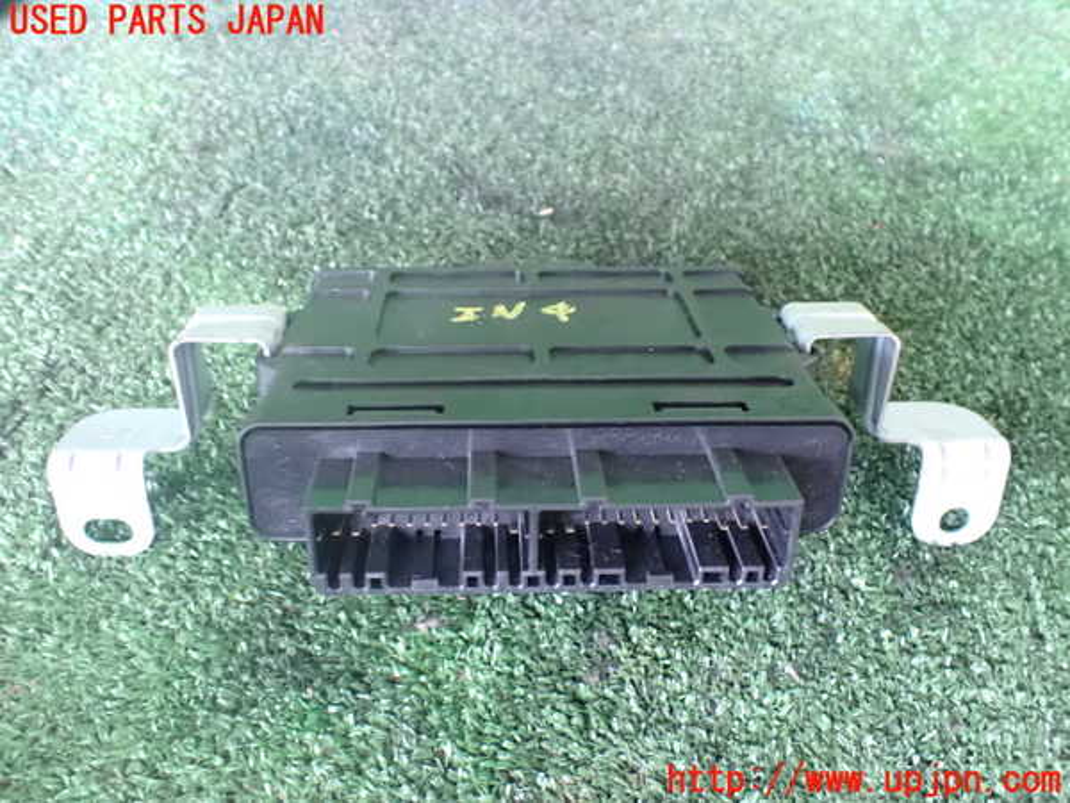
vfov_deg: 46.8
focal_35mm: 30
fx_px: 927
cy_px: 402
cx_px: 535
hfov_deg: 60.0
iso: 1600
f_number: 2.3
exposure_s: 1/25
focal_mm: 5.4
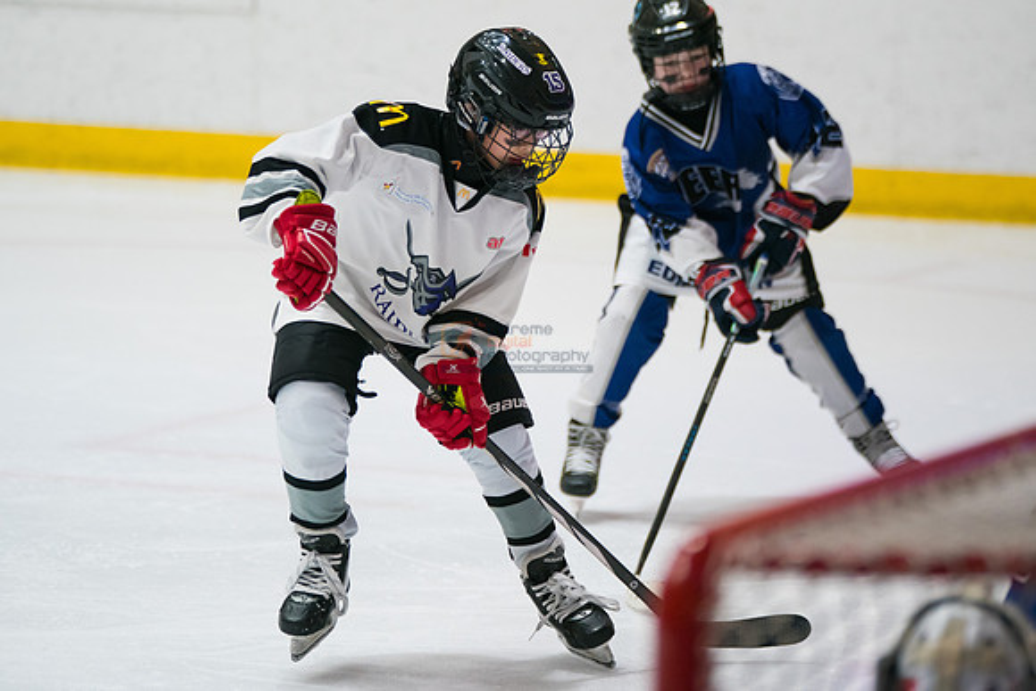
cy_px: 307
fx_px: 6621
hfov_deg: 8.9
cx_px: 502
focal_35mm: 230
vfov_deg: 6.0
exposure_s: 1/1250
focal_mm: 197
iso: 3200
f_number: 2.8
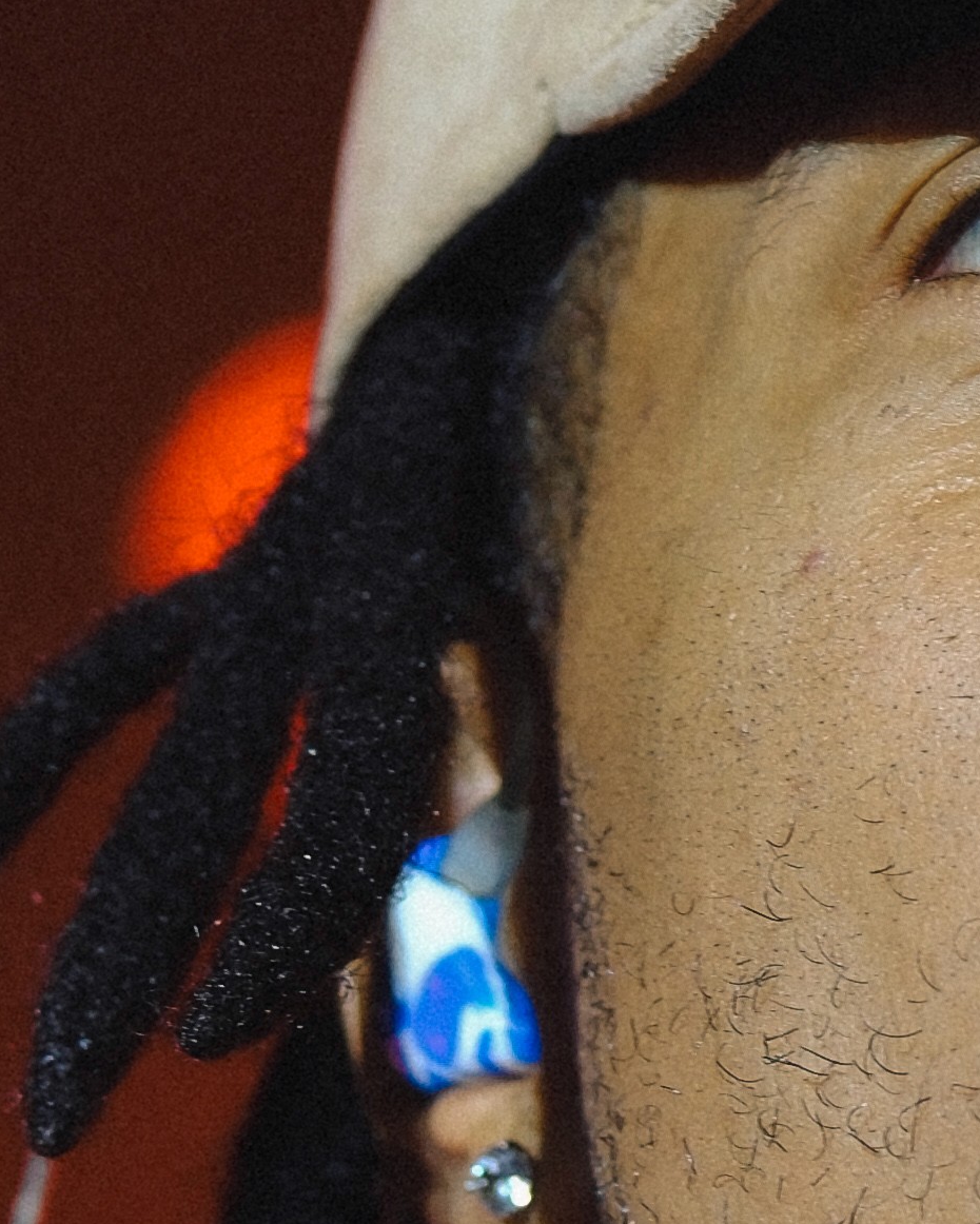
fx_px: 25553
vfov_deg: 2.7
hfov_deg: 2.2
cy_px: 1540
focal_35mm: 705
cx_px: 1043
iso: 250
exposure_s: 1/250
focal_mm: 75
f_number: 2
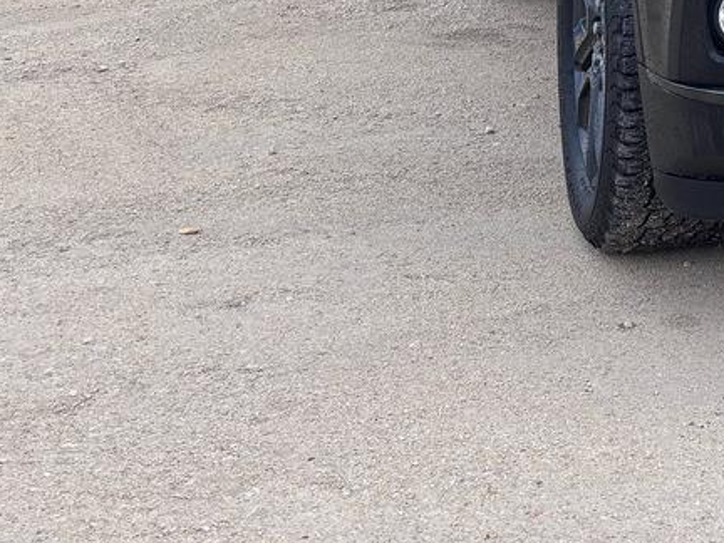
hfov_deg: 22.0
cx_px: 1012
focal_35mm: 77
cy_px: -223
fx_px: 1610
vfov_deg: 17.6
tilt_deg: -0.9
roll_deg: -0.1
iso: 50
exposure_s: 1/1220
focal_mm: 5.96
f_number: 1.6
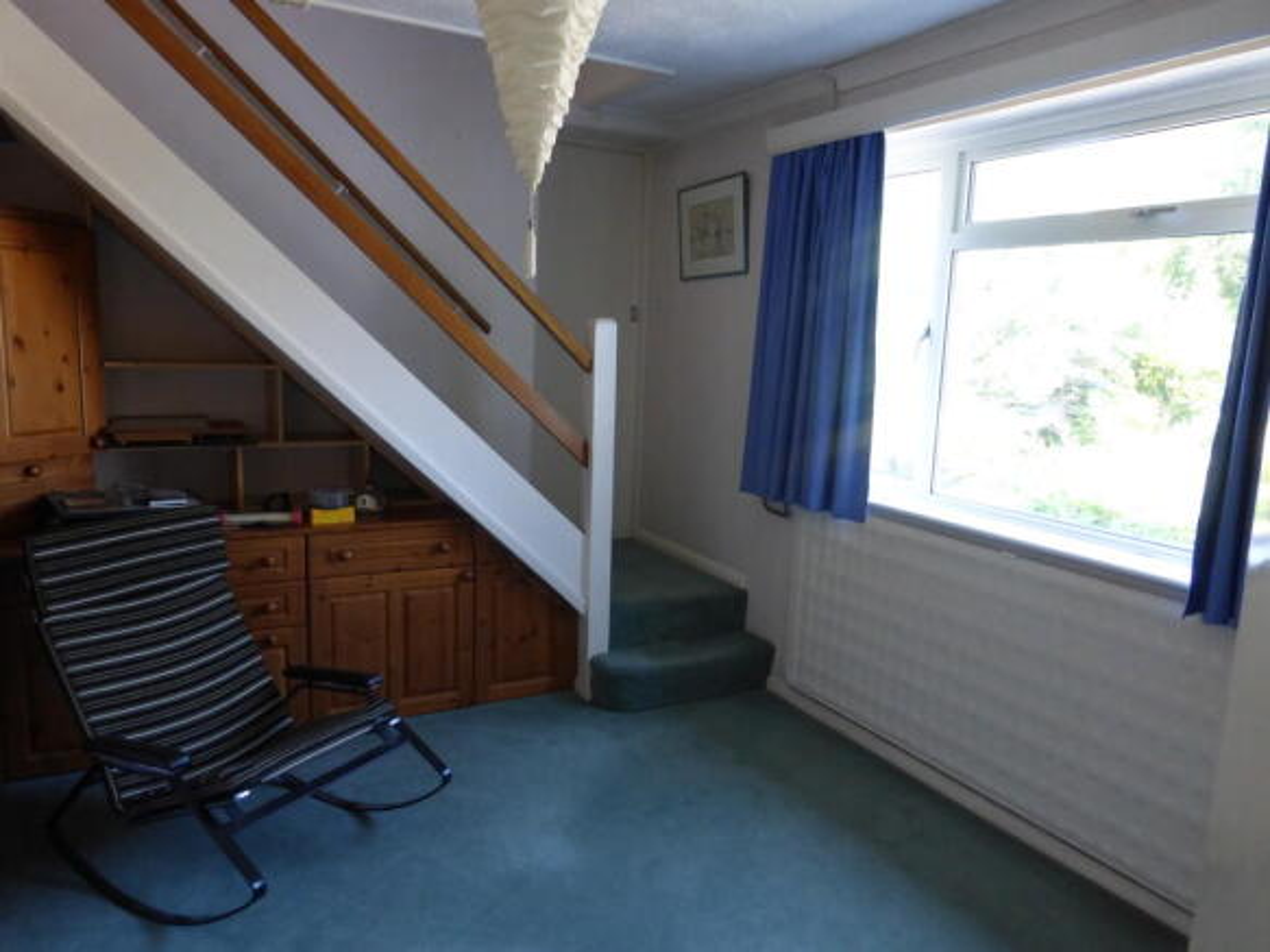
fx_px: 880
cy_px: 476
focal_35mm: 24
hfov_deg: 71.6
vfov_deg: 56.8
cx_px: 635
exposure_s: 1/60
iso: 320
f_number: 3.3
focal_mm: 4.3
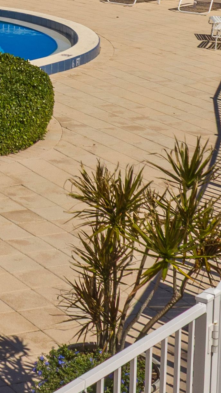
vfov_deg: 18.3
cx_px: -130
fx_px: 1177
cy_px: -35
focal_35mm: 113
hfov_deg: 10.3
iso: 100
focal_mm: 12.29
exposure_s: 1/80
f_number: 7.1
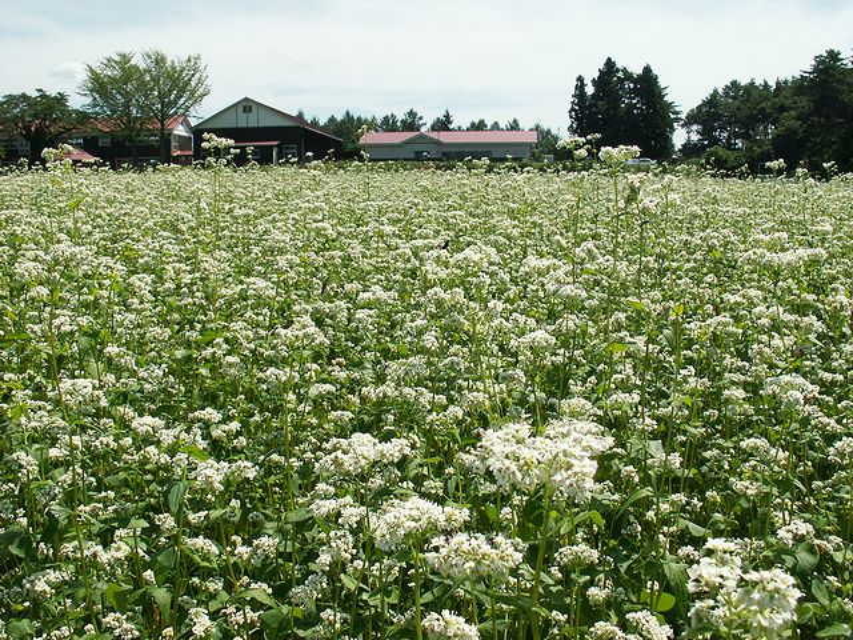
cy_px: 320
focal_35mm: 35
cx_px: 426
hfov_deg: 52.6
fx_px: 862
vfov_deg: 40.7
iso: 50
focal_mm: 5.86
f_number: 7.1
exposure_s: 1/250
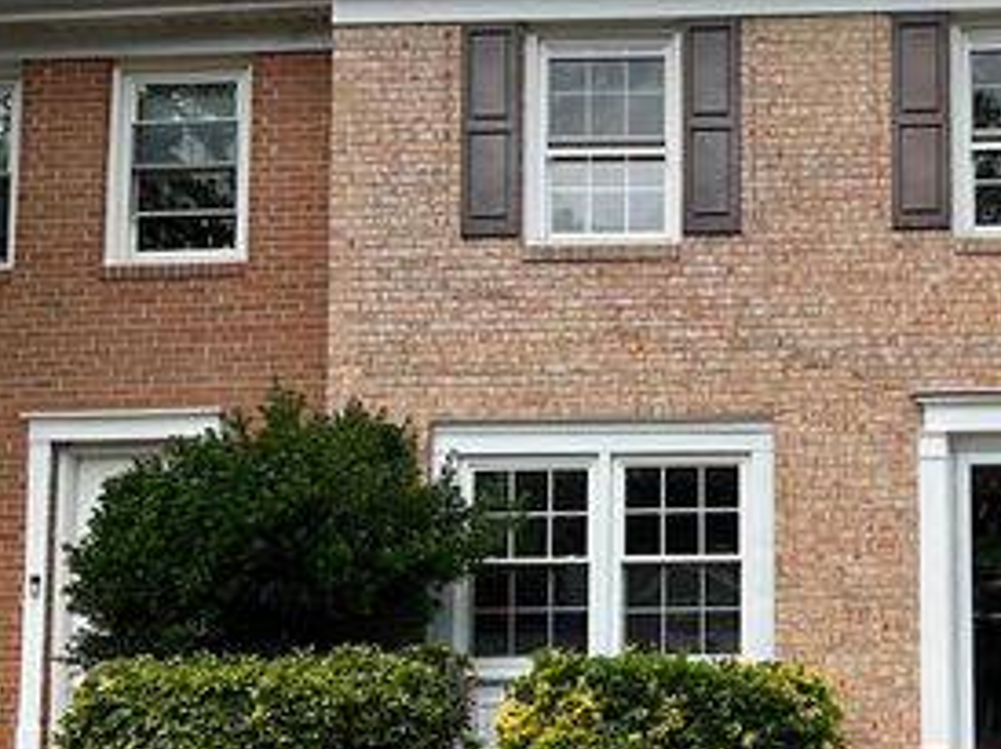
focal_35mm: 53
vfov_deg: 27.4
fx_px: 1531
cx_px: 899
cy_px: 477
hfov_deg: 34.2
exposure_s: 1/1168
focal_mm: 3
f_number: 1.8
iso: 25
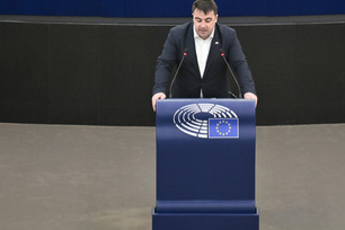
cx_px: 205
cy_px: 122
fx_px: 2817
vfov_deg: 4.7
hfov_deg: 7.0
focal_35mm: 294
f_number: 2.8
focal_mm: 200
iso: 1000
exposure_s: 1/320
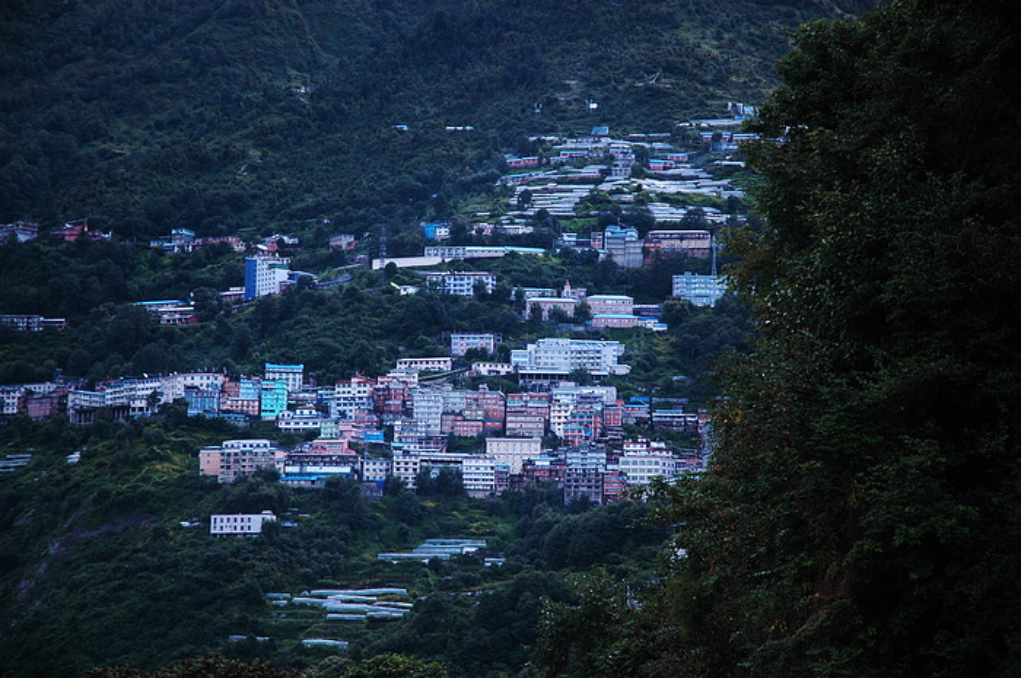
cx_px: 510
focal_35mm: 105
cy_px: 339
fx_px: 2974
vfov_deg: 13.0
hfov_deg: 19.5
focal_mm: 70
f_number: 5
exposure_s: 1/250
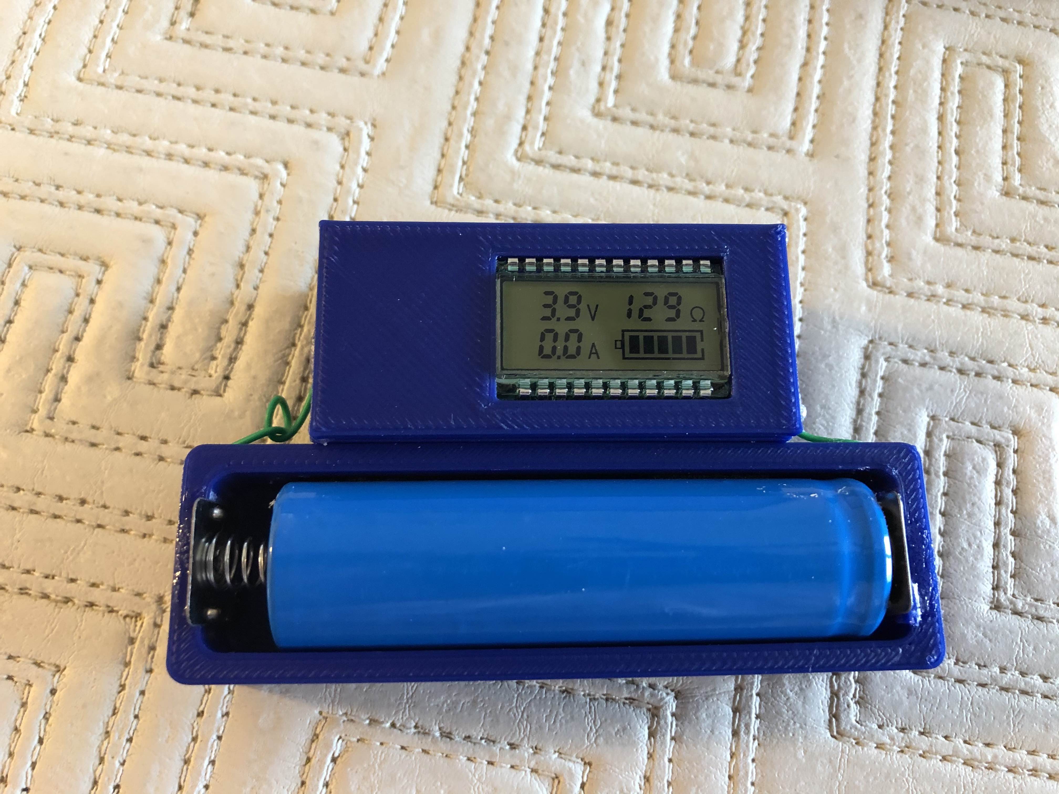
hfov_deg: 63.4
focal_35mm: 28
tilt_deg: -73.6
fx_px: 857
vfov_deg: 49.7
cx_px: 530
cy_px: 397
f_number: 1.8
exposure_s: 1/17
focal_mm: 4
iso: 80
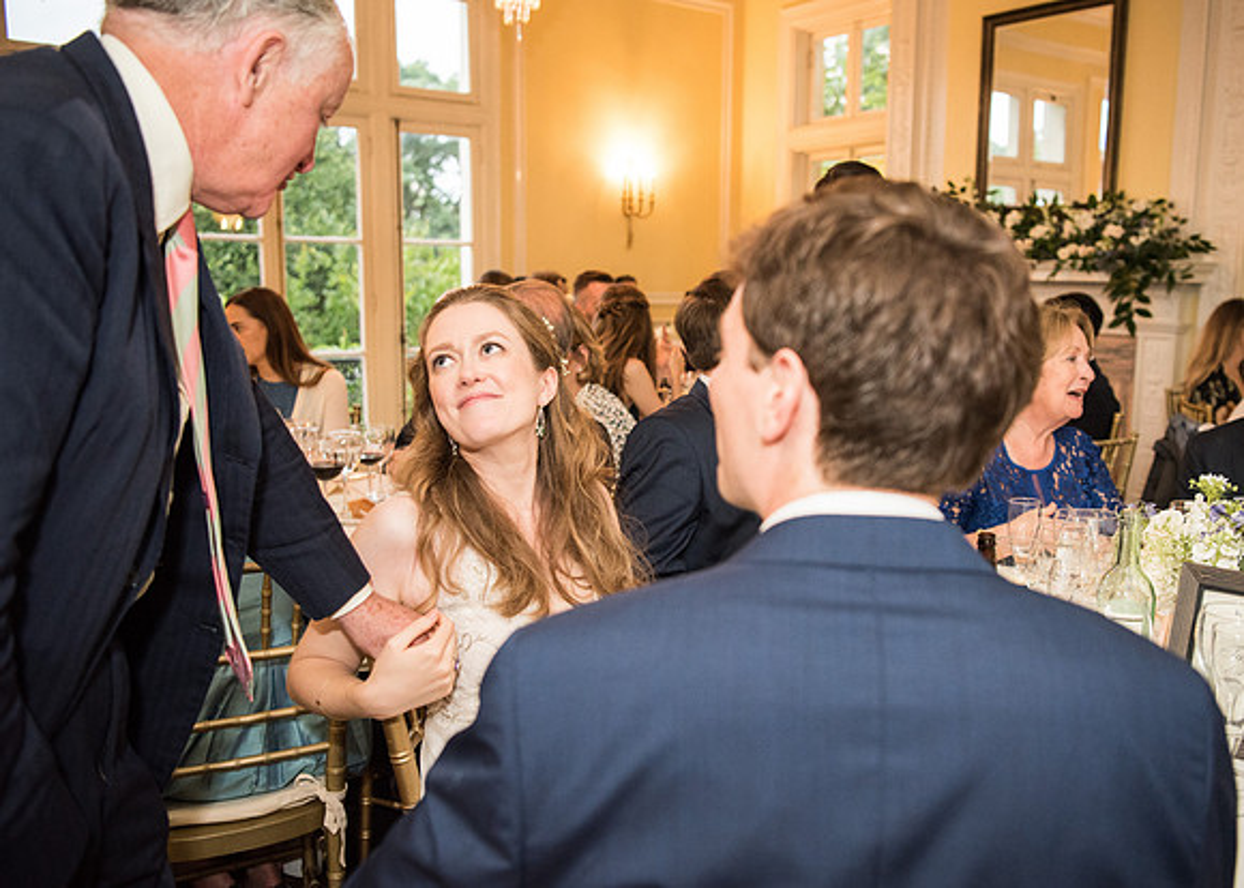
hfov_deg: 57.4
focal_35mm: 32
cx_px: 702
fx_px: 1132
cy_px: 458
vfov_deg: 42.8
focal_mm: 29
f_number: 2.8
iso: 2500
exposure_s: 1/200
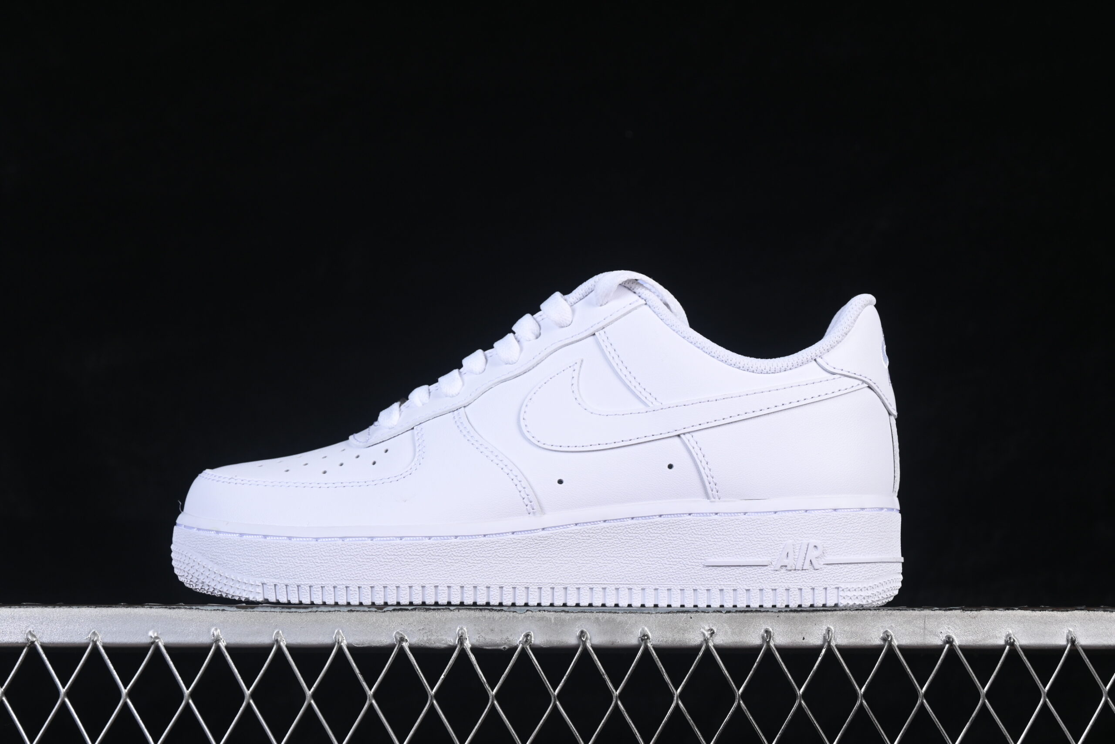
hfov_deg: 27.0
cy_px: 372
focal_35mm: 75
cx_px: 558
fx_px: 2323
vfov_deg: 18.2
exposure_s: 1/80
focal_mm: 50
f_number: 8
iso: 160
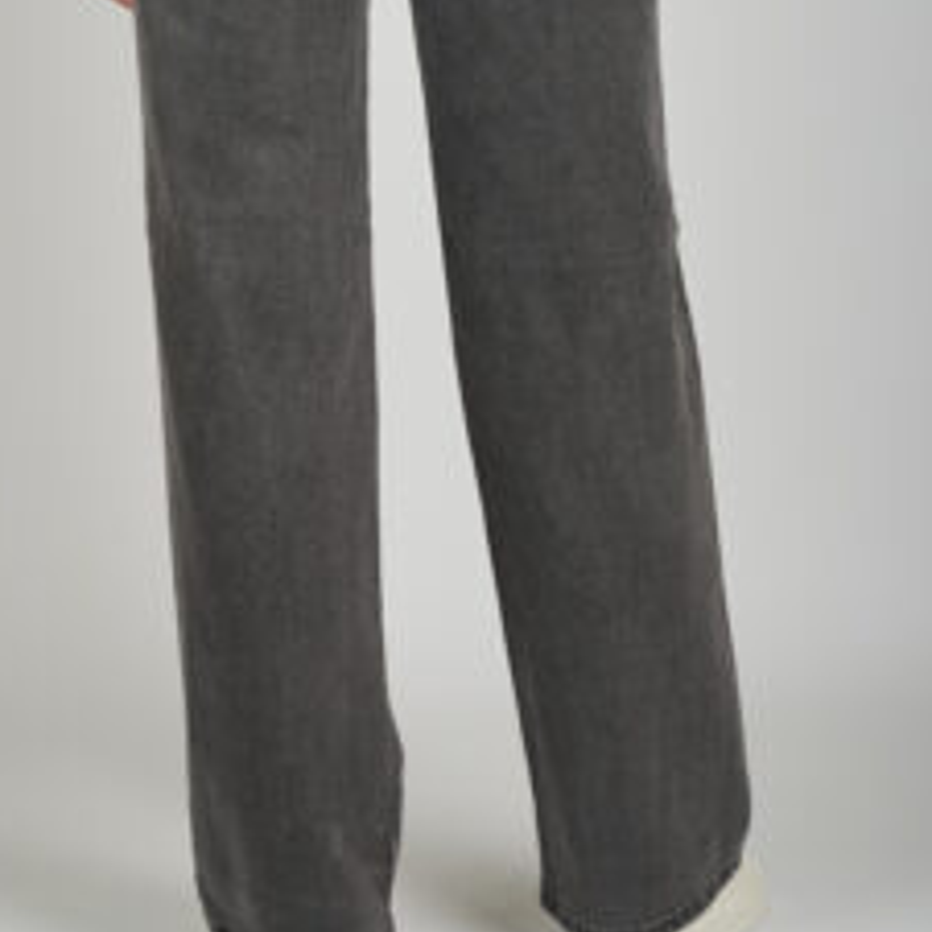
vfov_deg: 17.5
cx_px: 433
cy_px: 252
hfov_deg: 17.5
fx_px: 3021
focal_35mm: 99
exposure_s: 1/200
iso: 100
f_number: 13
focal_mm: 58.7
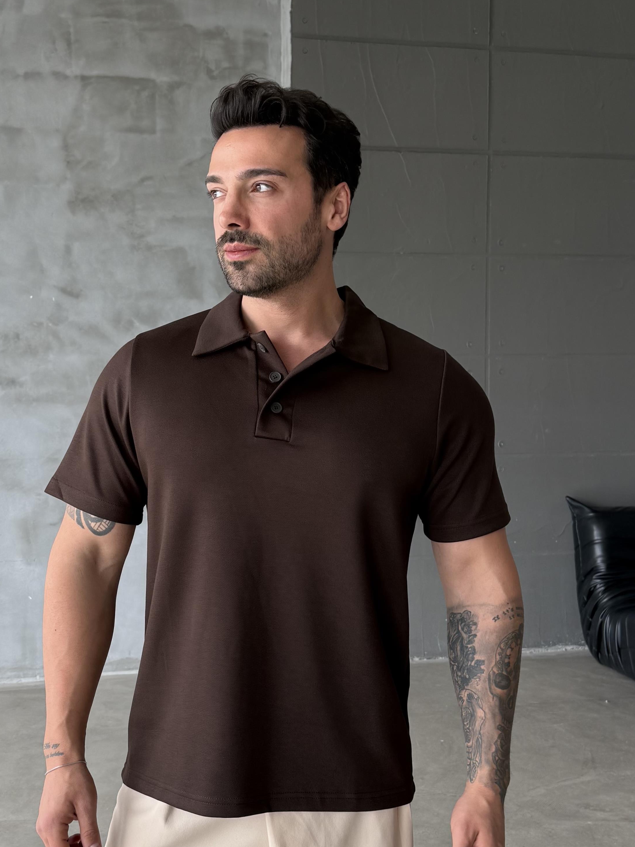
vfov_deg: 47.3
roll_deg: -0.8
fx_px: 954
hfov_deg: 36.7
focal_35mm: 39
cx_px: 258
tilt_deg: -3.1
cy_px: 545
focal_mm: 6.76
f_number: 1.78
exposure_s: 1/150
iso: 64
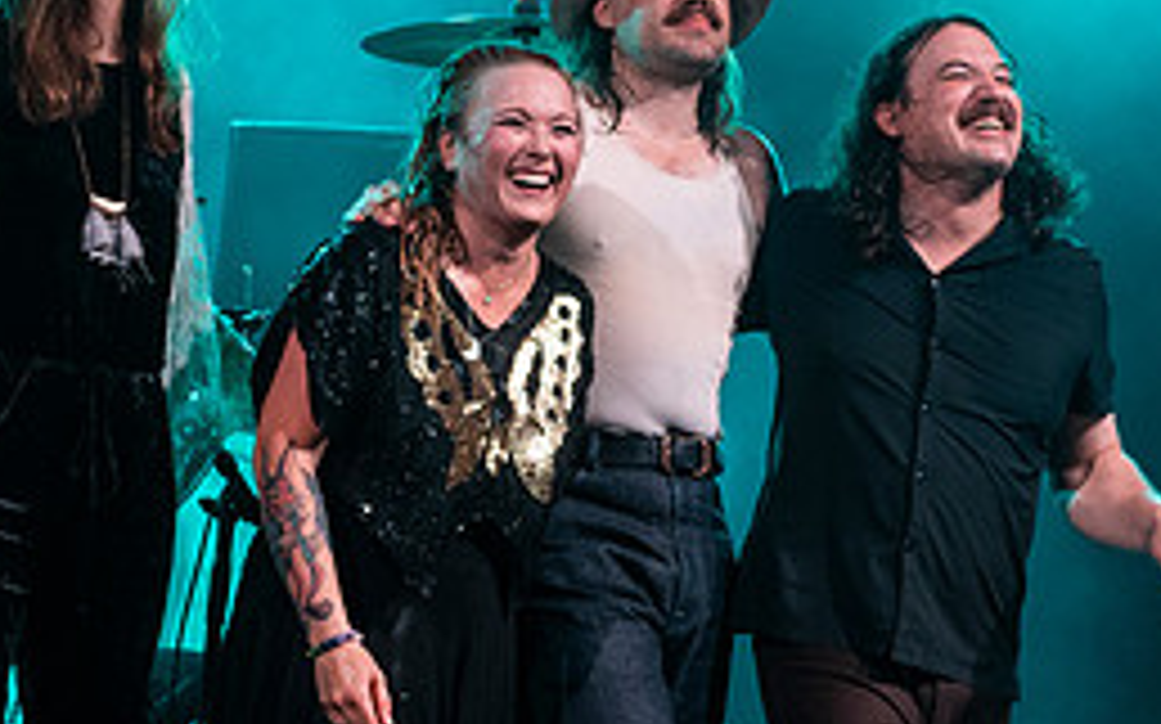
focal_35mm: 148
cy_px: 338
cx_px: 485
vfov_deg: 8.9
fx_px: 4681
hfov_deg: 14.1
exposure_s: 1/320
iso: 2000
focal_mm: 52
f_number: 3.5
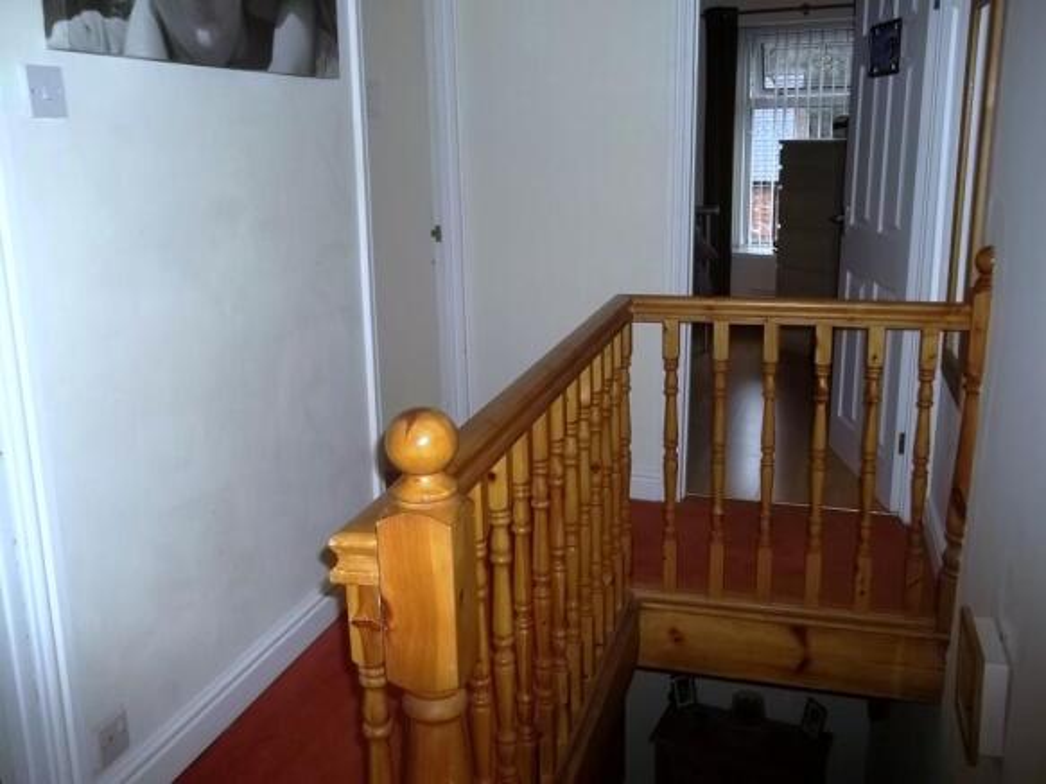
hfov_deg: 56.8
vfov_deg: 44.1
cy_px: 392
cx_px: 523
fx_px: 967
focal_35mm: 32
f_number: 2.9
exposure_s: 1/30
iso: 64
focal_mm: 5.7
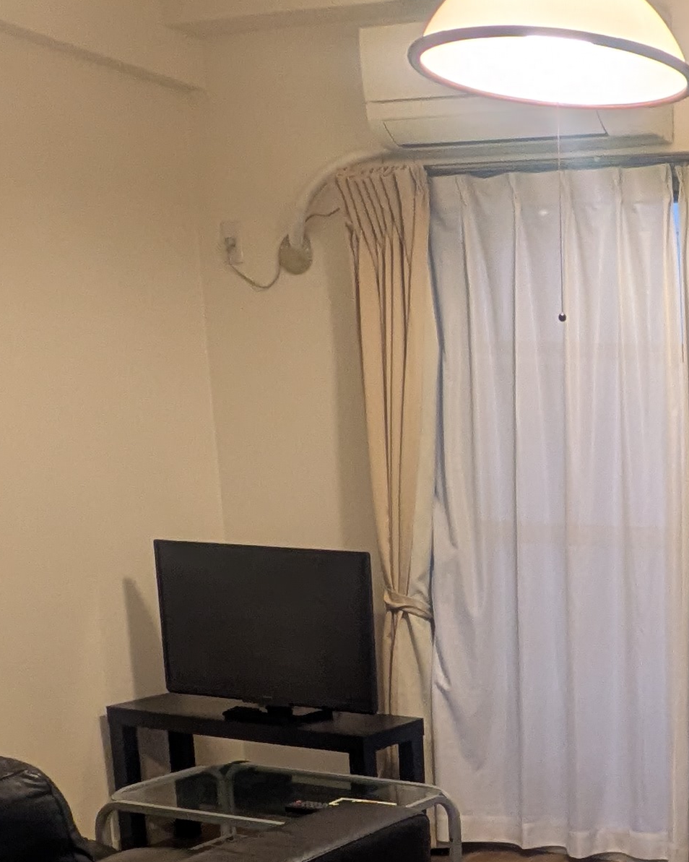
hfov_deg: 26.2
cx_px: 771
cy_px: 751
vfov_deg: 33.7
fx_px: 1351
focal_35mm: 53
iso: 48
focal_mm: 1.83
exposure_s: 1/50
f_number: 2.2
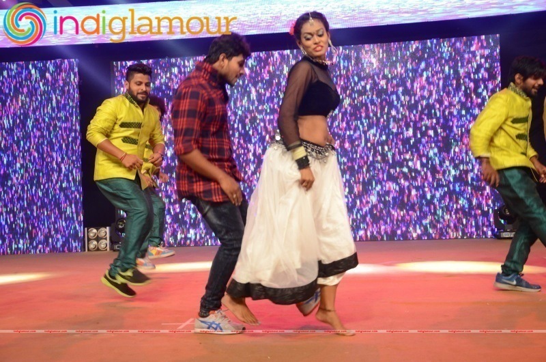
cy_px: 181
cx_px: 273
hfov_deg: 41.2
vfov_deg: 28.0
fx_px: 727
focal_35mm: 48
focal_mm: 32
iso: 1250
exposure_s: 1/100
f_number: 4.5
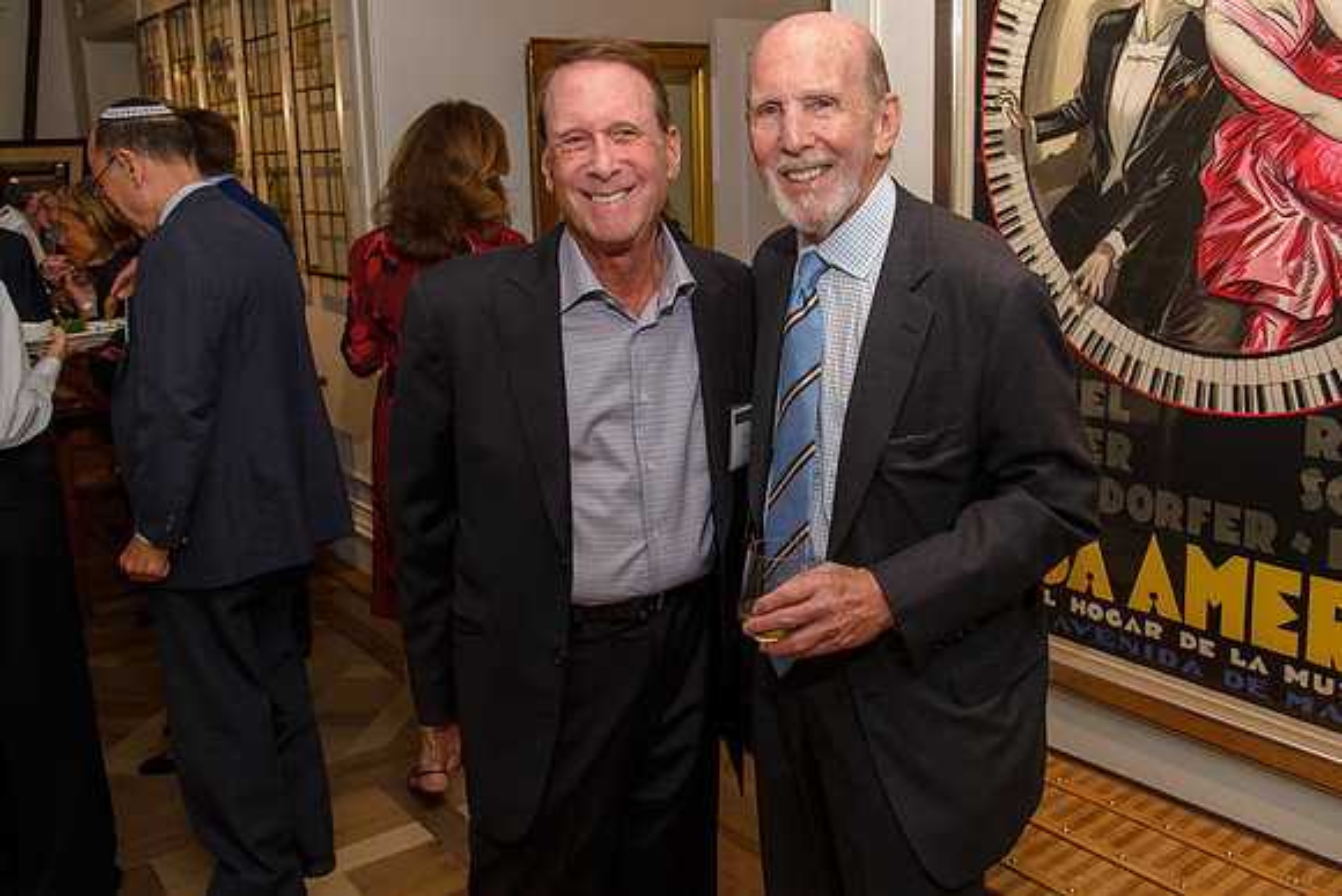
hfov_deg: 55.1
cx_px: 712
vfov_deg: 38.4
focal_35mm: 34
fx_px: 1286
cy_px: 411
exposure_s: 1/100
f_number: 5.6
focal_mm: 30
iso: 800
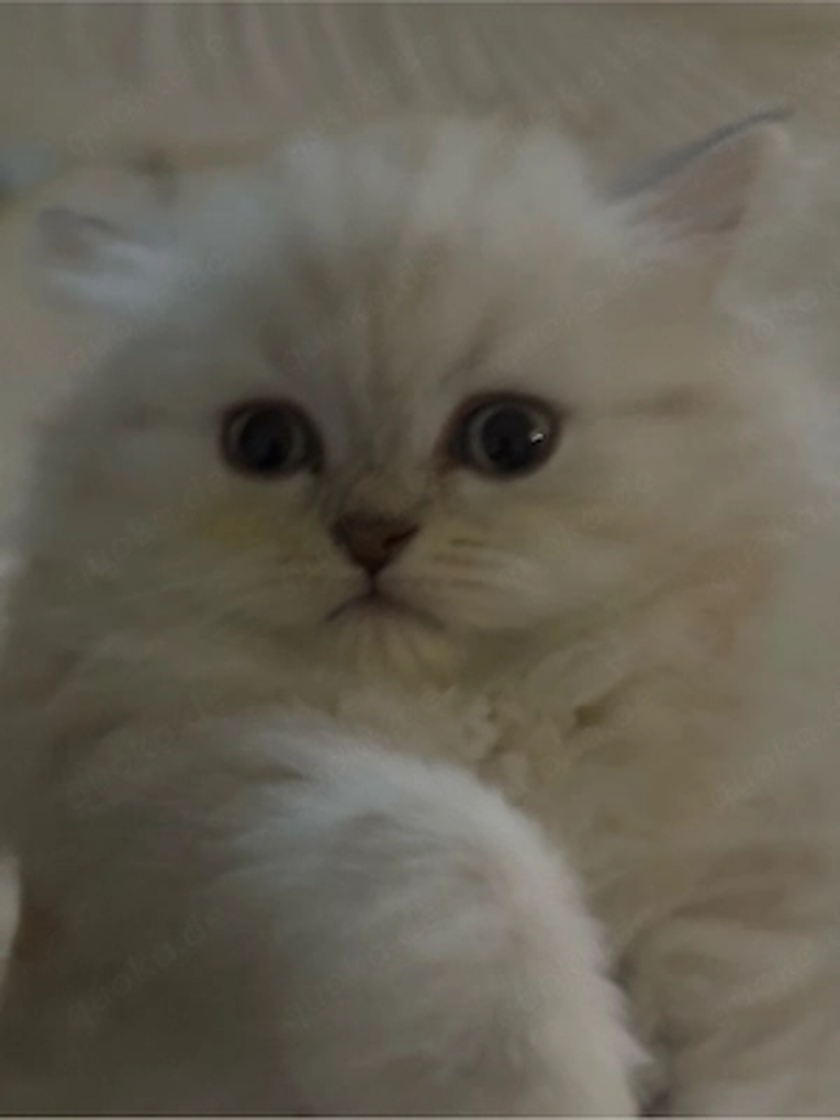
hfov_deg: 30.3
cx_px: 420
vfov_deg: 39.7
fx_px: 1553
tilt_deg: -47.4
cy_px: 560
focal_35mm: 48
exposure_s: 1/20
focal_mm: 6.76
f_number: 1.78
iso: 800
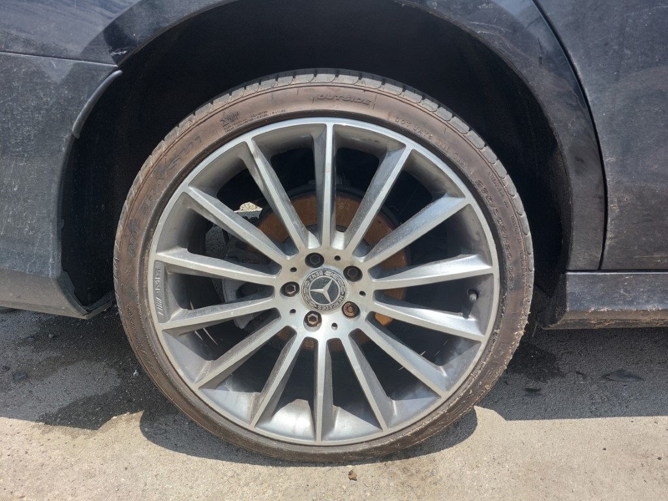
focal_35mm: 24
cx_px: 334
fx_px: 463
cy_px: 250
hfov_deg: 71.6
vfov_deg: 56.8
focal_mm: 5.23
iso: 25
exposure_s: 1/609
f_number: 1.8
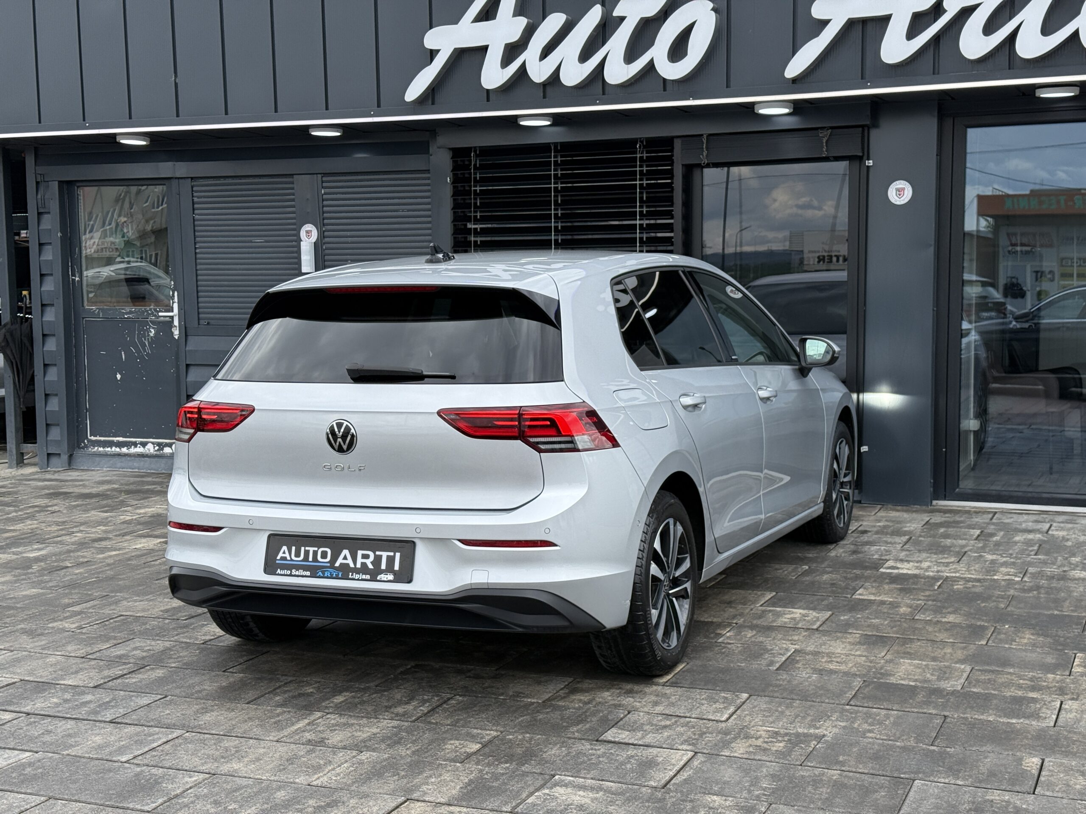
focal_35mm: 48
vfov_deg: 30.3
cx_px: 543
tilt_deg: -4.1
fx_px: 1506
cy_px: 407
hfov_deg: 39.7
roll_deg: +1.5
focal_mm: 6.76
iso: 100
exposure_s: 1/1608
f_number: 1.78
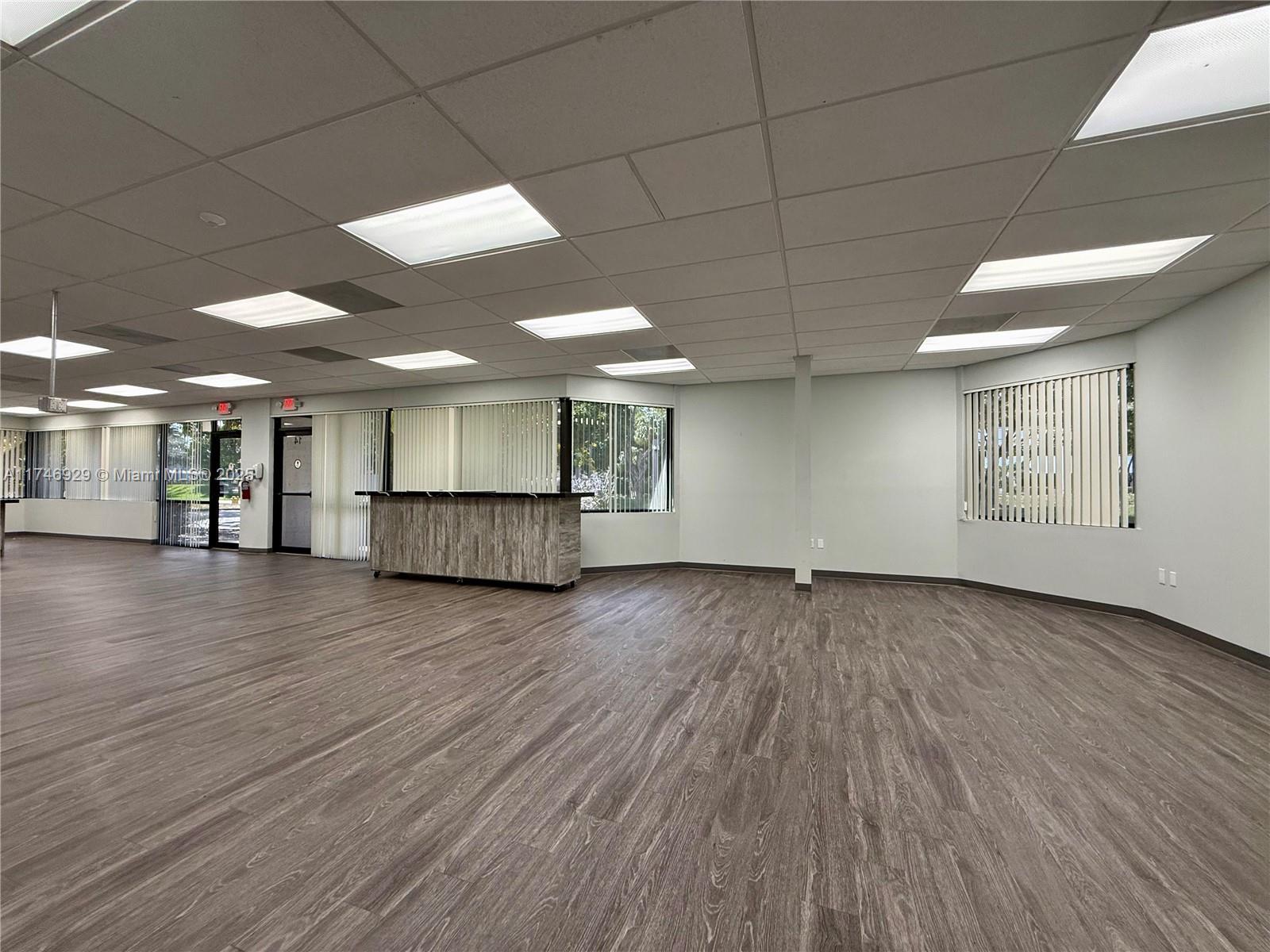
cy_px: 476
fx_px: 514
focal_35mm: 14
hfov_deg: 102.1
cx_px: 635
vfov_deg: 85.7
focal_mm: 2.22
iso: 160
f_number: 2.2
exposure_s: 1/120
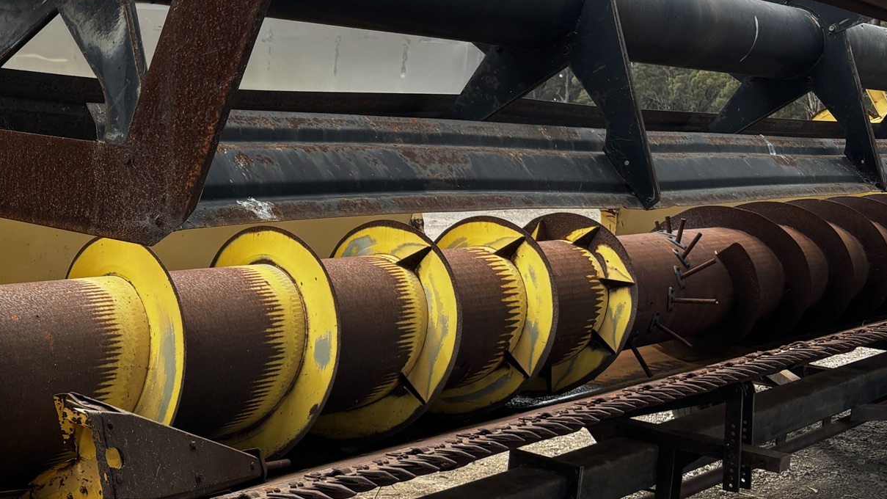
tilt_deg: -4.9
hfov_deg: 31.9
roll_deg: -4.6
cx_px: -18
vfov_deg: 20.0
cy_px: 194
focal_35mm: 60
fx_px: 1411
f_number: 1.6
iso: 50
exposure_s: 1/1477
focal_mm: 5.96
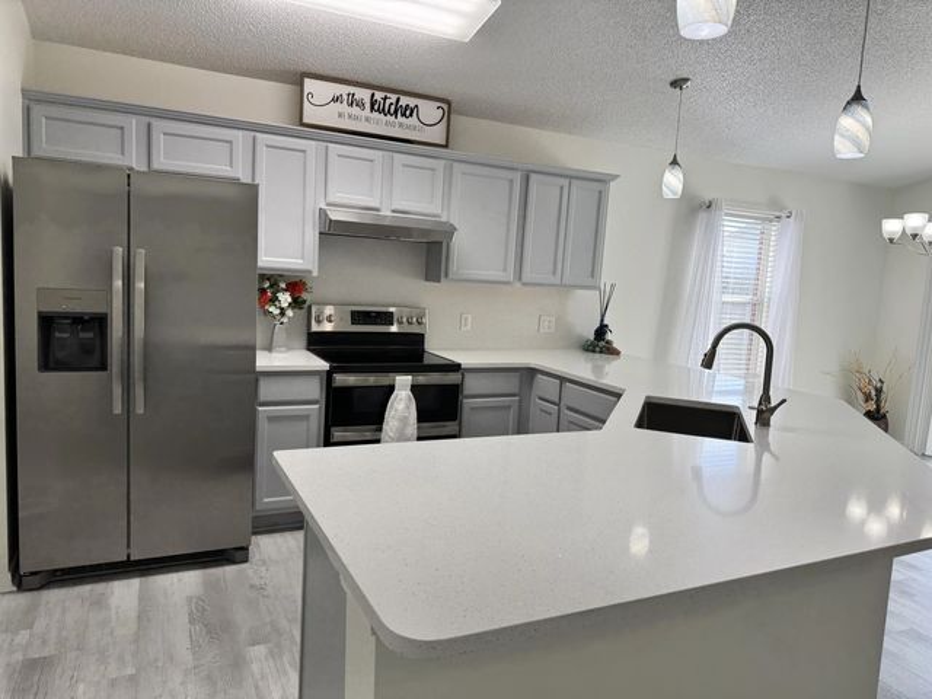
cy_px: 350
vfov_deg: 56.8
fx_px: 646
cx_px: 466
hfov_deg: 71.6
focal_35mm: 24
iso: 80
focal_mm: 6.76
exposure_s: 1/340
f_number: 1.78
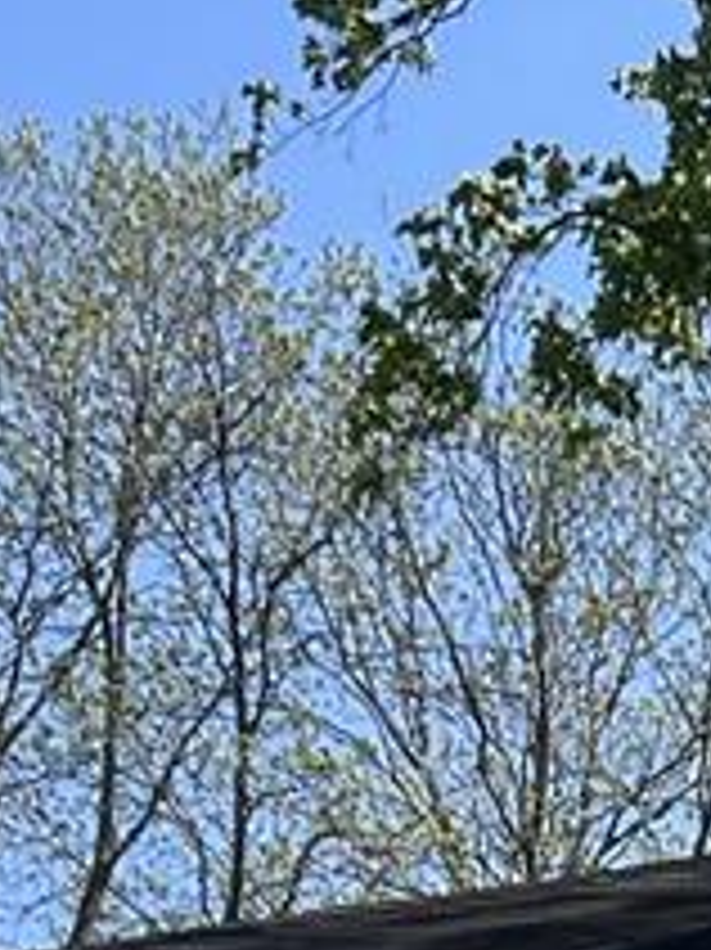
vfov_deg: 9.4
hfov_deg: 7.6
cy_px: 2224
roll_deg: -0.1
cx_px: 1390
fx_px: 5181
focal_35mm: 189
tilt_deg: +9.4
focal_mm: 5.7
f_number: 1.5
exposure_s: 1/2208
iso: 50
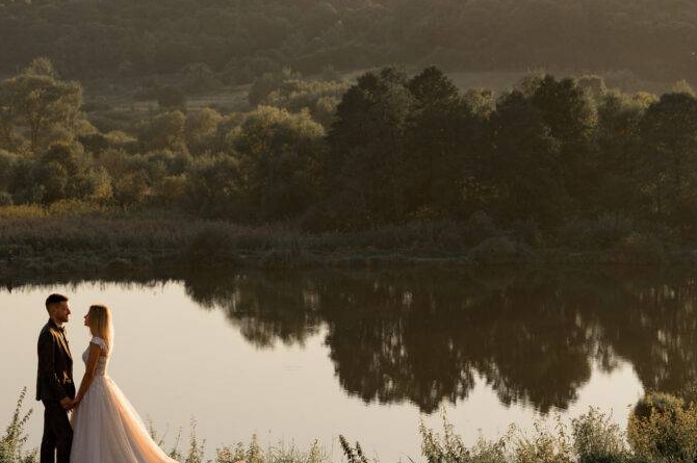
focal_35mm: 130
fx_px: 2514
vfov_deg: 10.5
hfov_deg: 15.7
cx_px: 199
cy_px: 183
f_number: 7.1
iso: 100
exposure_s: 1/250
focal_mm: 85
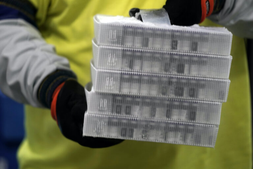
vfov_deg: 9.6
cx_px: 126
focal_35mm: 143
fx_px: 1005
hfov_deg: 14.3
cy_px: 84
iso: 1600
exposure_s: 1/200
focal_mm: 143
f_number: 2.8
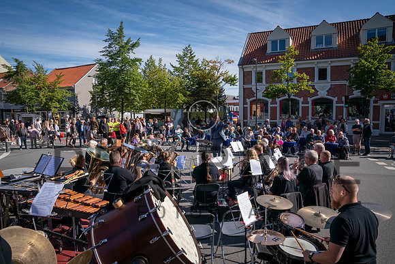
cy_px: 132
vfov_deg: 53.2
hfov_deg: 73.7
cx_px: 198
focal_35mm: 24
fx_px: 263
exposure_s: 1/2000
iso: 640
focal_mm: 24
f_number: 9
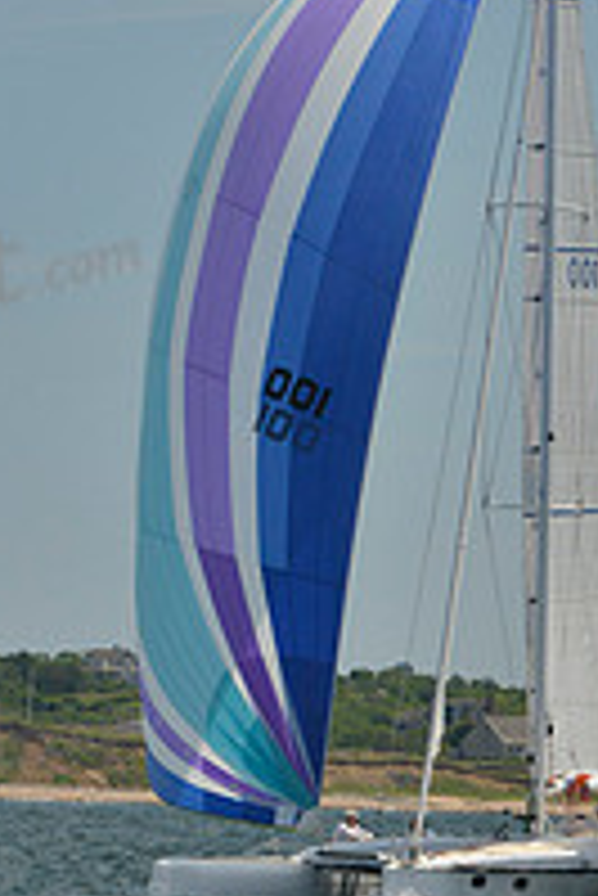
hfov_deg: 3.6
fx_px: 9401
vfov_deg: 5.4
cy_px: 491
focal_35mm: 378
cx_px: 375
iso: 400
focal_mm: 130
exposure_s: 1/800
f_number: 8
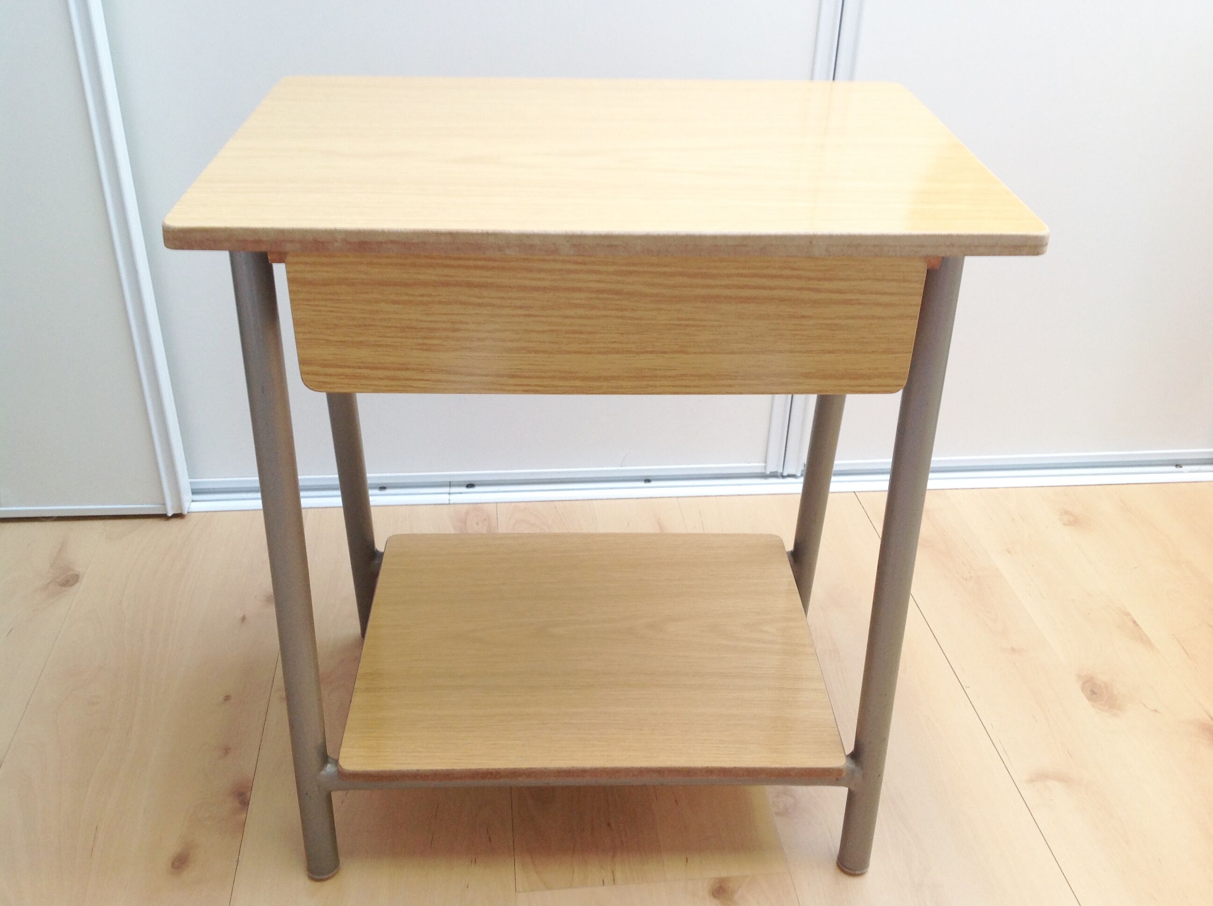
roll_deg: -1.3
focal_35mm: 35
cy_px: 453
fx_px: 1225
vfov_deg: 40.6
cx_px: 606
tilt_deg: -32.5
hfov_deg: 52.7
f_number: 2.4
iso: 50
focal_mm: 4.28
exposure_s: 1/20
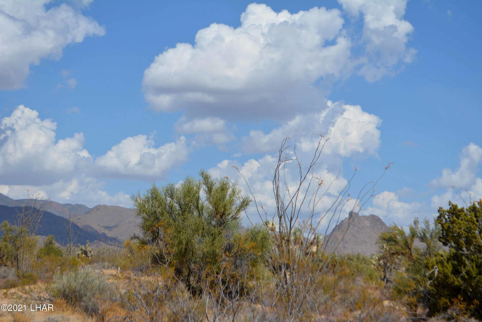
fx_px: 1105
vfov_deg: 16.6
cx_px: 241
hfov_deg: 24.6
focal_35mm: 82
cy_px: 161
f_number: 8
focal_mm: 55
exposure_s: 1/2000
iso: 400
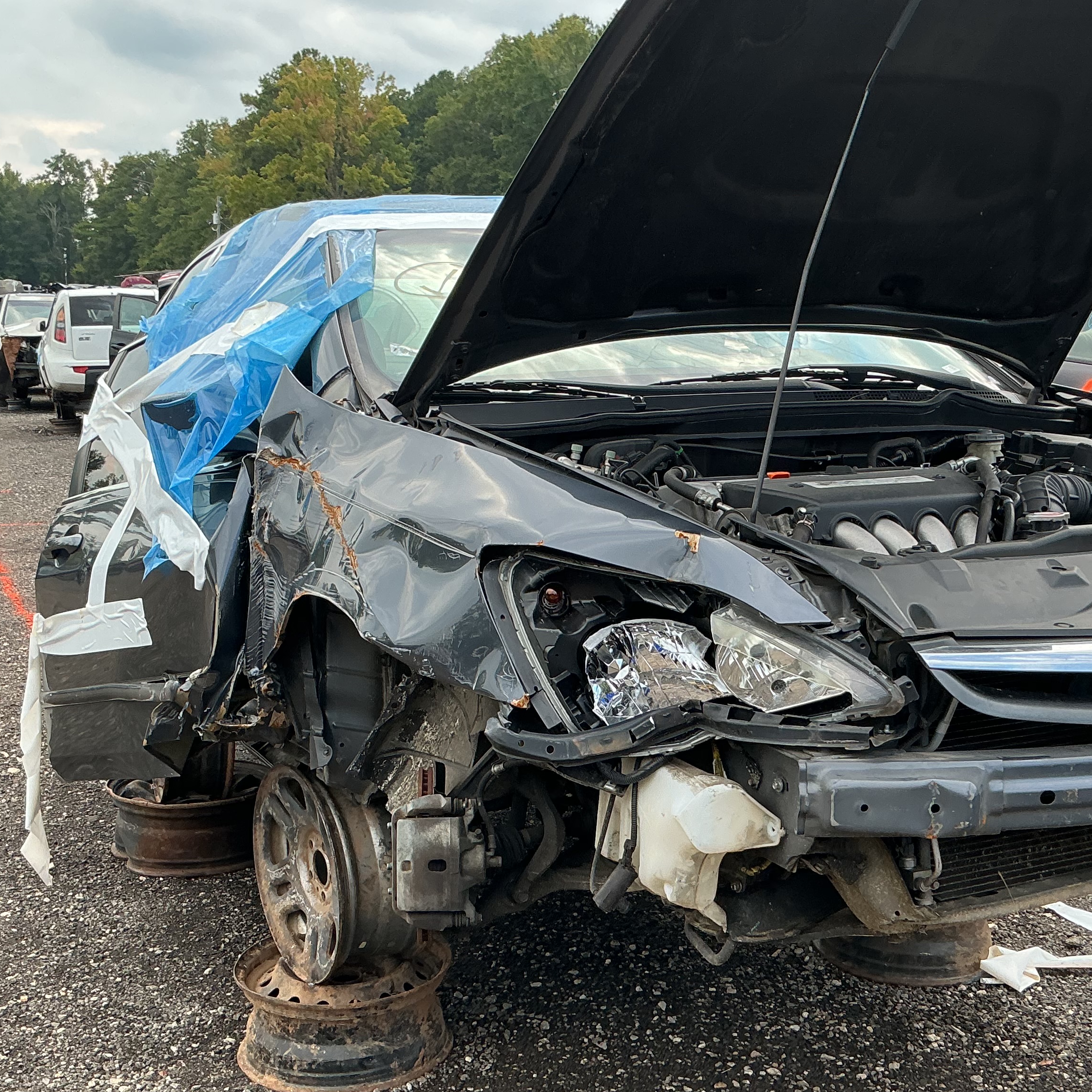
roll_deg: -3.0
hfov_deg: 37.5
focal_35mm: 45
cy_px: 626
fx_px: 1606
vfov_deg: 37.5
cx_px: 610
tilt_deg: -9.3
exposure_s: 1/303
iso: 25
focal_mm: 3
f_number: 1.8
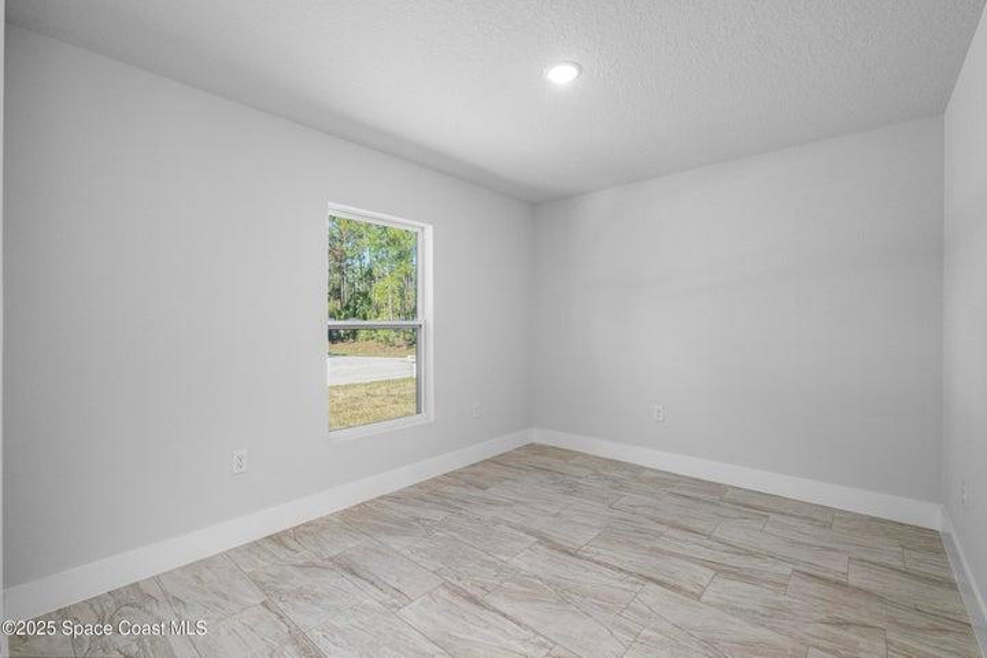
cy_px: 329
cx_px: 494
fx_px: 411
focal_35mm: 15
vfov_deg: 77.3
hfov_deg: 100.4
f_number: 8
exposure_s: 1/30
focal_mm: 10
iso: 320
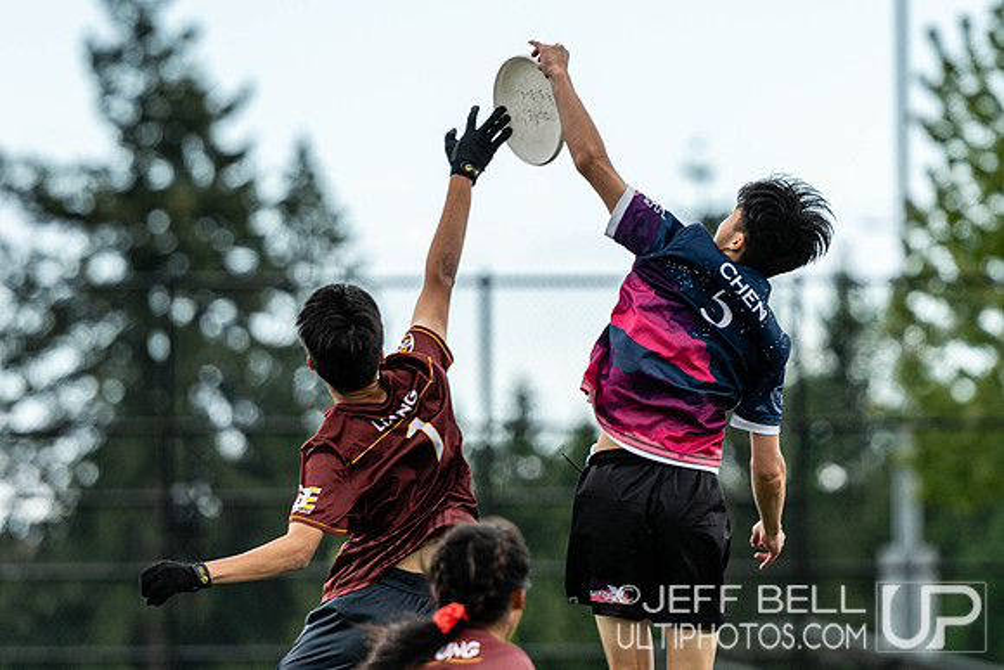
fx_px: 11781
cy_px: 186
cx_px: 640
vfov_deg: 3.3
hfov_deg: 4.9
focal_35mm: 422
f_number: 3.2
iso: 200
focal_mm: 195
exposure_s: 1/1250
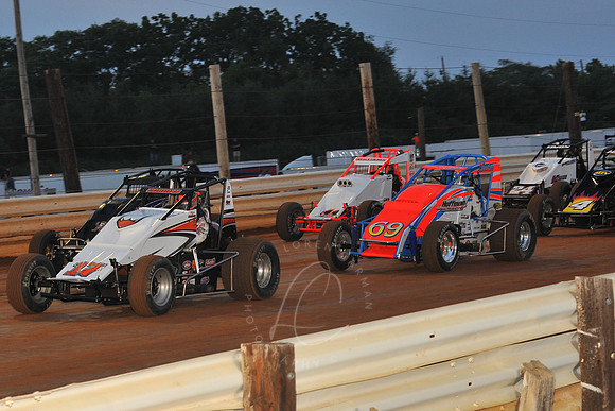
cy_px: 206
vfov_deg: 14.9
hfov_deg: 22.1
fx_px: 1572
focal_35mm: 92
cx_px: 308
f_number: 8
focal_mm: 92
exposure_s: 1/320
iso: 1000
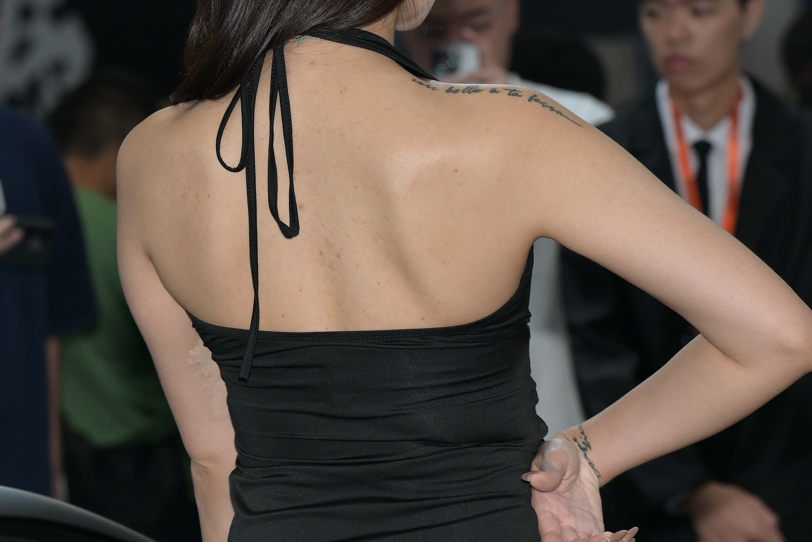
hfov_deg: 8.8
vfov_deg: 5.9
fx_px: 5278
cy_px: 258
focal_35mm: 234
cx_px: 266
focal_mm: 86
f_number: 4
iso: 400
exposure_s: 1/250
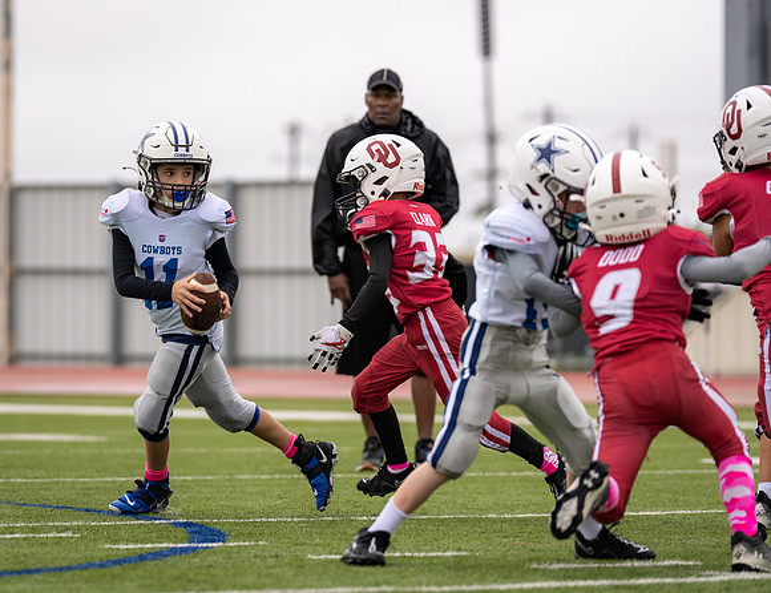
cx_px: 184
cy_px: 280
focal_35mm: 297
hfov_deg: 6.6
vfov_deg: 5.1
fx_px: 6666
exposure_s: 1/1250
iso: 250
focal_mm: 200
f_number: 3.5
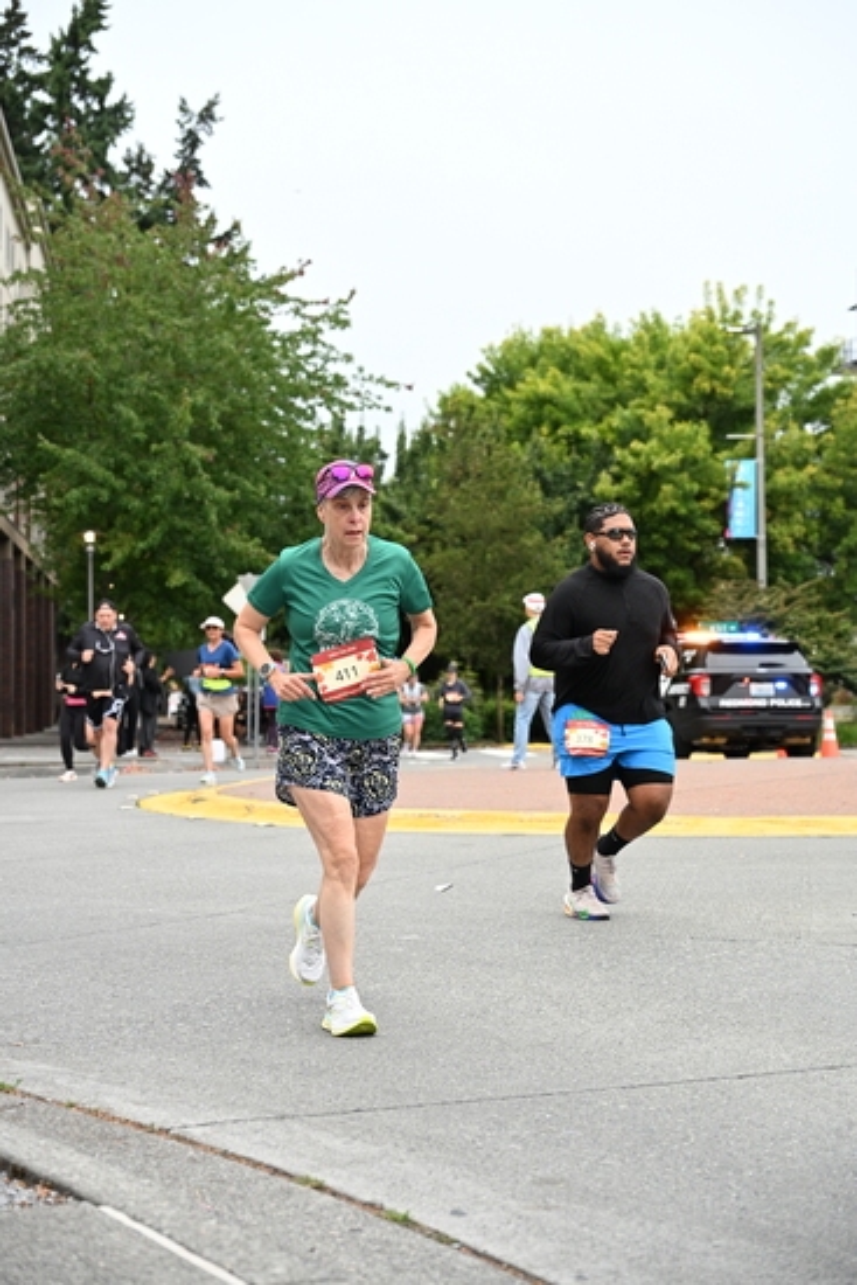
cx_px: 428
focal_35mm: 60
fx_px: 2141
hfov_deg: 22.6
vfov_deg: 33.4
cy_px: 642
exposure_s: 1/800
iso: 1600
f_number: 4
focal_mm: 60
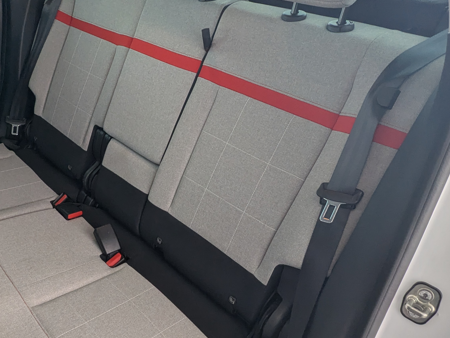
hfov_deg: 61.0
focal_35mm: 29
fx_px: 378
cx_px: 176
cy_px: 201
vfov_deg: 48.1
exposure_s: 1/85.4
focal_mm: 2.35
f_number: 2.2
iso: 77
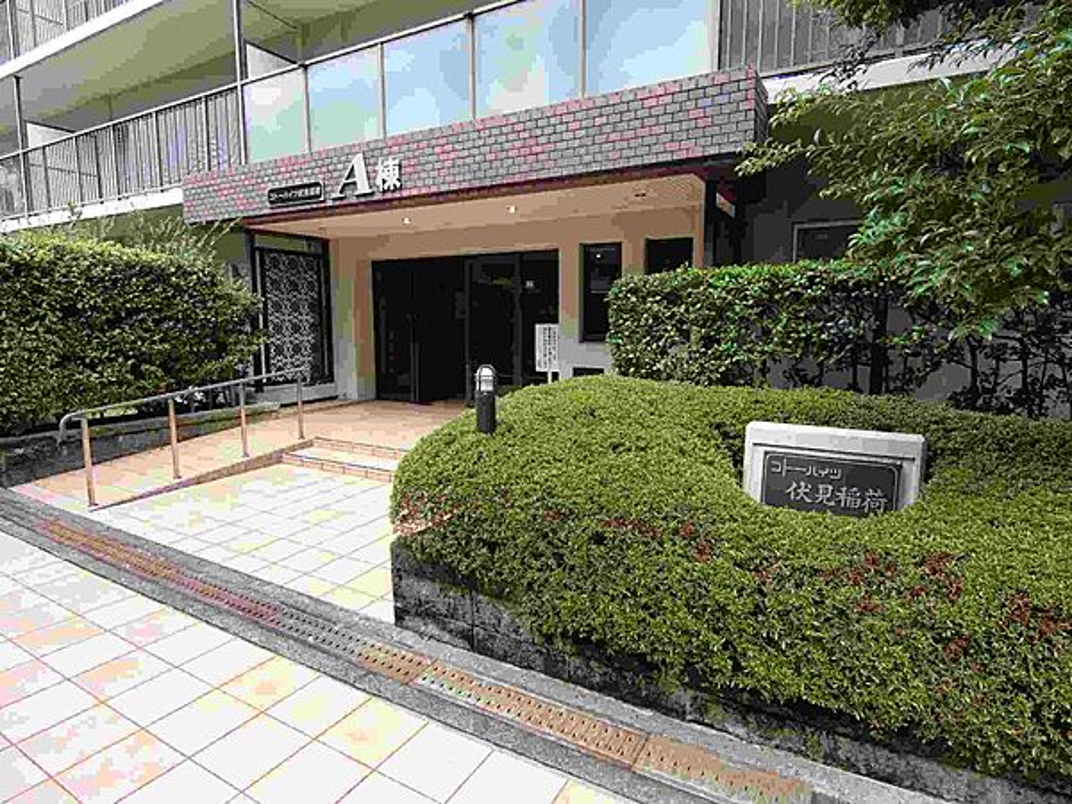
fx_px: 588
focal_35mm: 19
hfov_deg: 84.7
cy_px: 402
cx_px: 536
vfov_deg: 68.7
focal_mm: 4.06
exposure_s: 1/160
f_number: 2.7
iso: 80
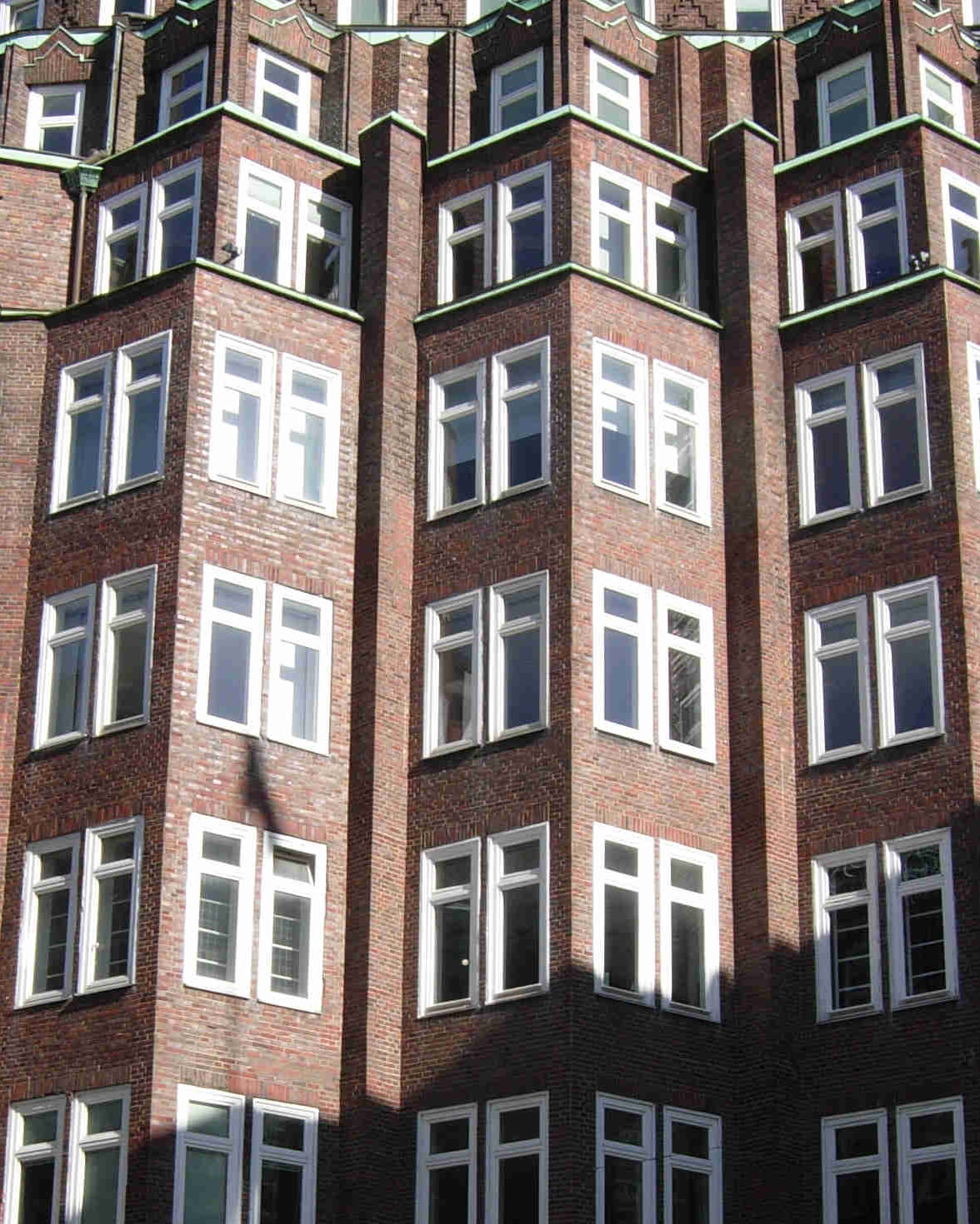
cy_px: 919
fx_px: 2828
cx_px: 419
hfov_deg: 19.6
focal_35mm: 78
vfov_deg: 24.2
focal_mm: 7.5
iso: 50
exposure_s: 1/296
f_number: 5.4
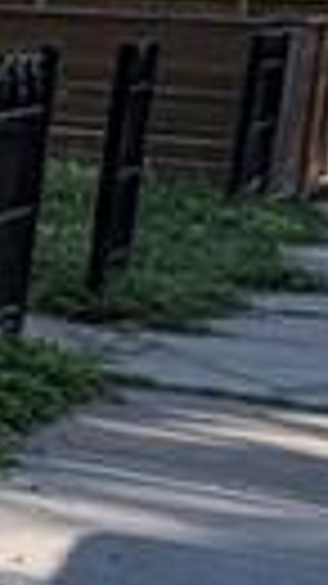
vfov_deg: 17.8
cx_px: -1658
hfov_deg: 5.2
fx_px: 1858
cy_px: 230
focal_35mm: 120
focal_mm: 2.22
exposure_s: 1/502
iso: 50
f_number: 2.2
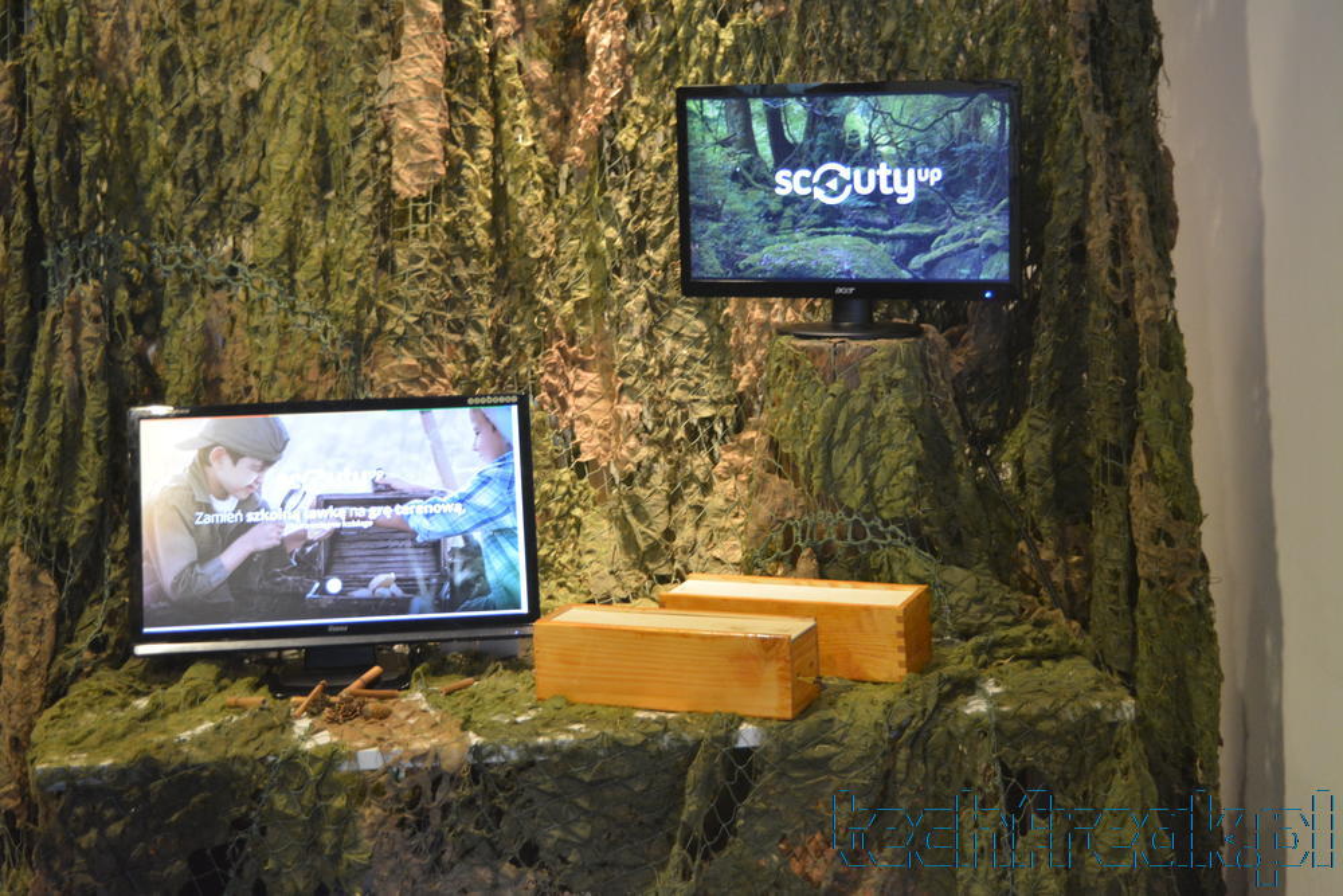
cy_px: 448
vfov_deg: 23.8
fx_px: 2127
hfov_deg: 35.0
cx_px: 672
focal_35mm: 57
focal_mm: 38
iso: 2000
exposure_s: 1/30
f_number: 4.8
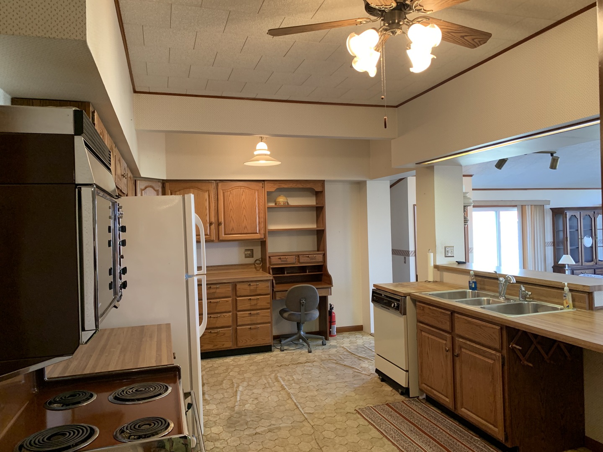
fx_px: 453
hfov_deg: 67.3
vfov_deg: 53.1
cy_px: 226
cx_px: 302
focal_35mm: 26
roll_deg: +1.3
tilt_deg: -1.6
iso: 200
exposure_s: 1/60
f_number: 1.8
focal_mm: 4.25
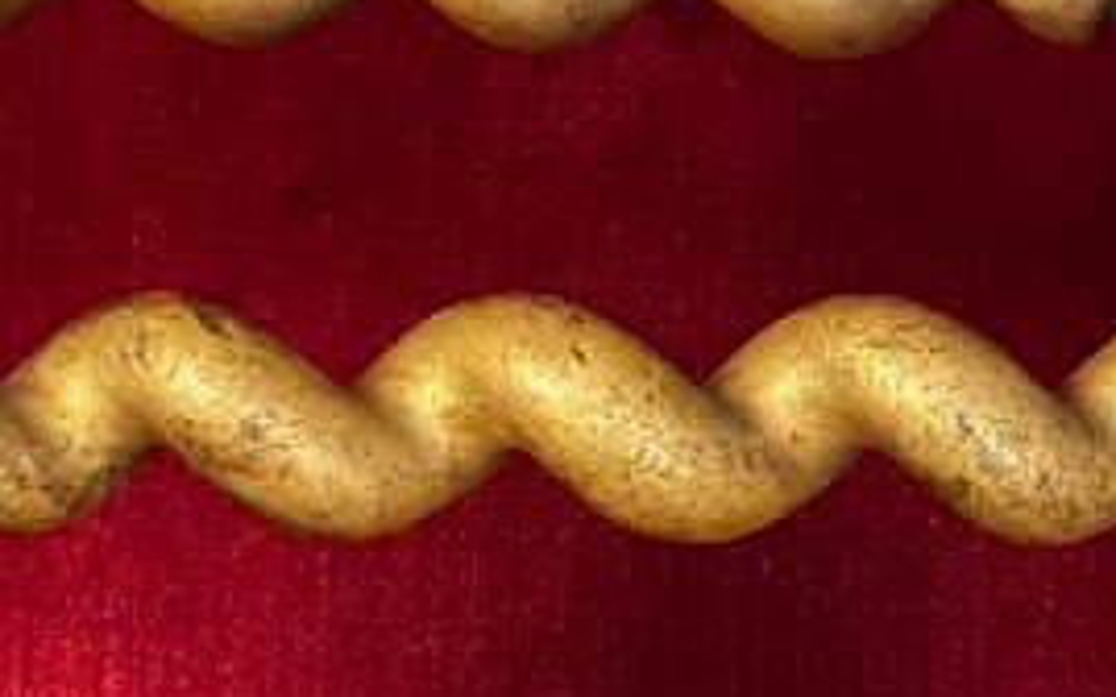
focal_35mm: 246
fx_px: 7480
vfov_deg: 5.3
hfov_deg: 8.5
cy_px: 992
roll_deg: -3.2
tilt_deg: -23.4
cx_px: 962
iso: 640
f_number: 2
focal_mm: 6
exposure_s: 1/60
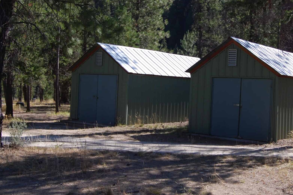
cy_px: 91
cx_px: 174
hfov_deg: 36.8
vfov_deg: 25.0
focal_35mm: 54
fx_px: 439
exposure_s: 1/250
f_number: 8
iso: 200
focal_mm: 22
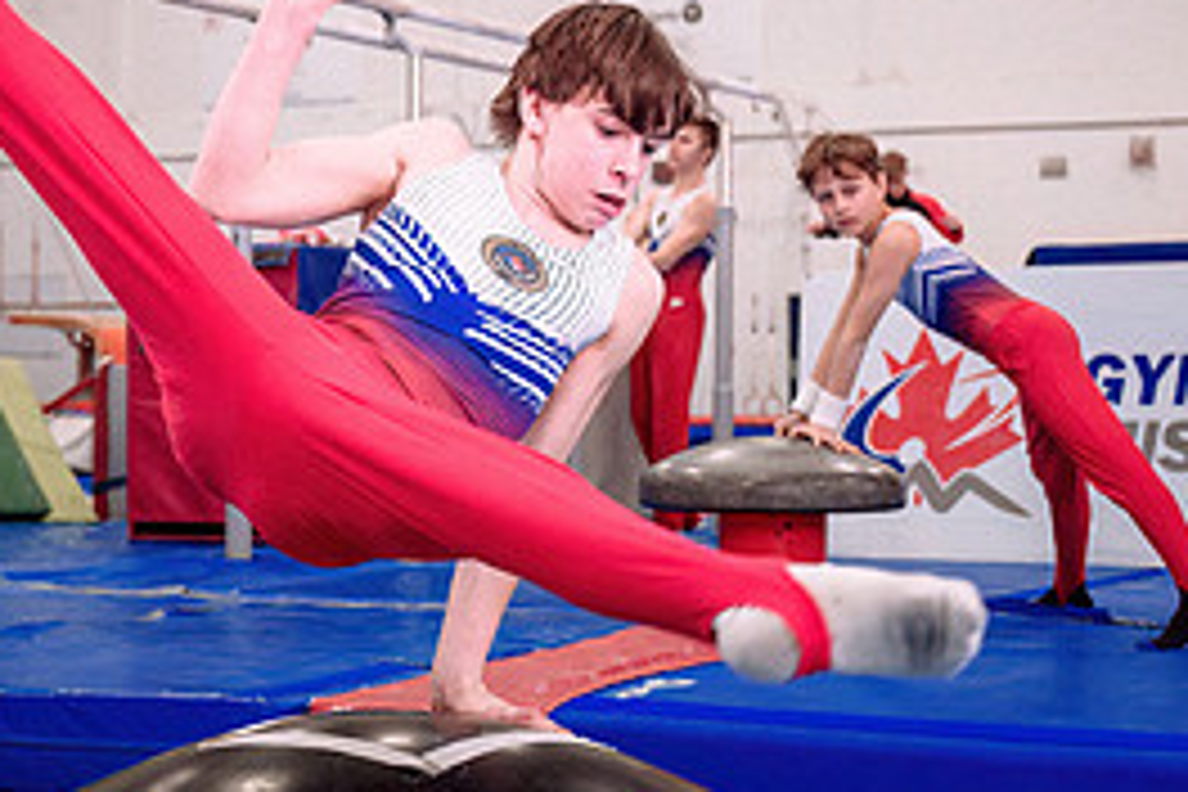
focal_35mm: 91
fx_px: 3003
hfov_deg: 22.3
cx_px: 466
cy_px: 335
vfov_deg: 15.0
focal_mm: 33.5
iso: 1600
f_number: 2.8
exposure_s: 1/800
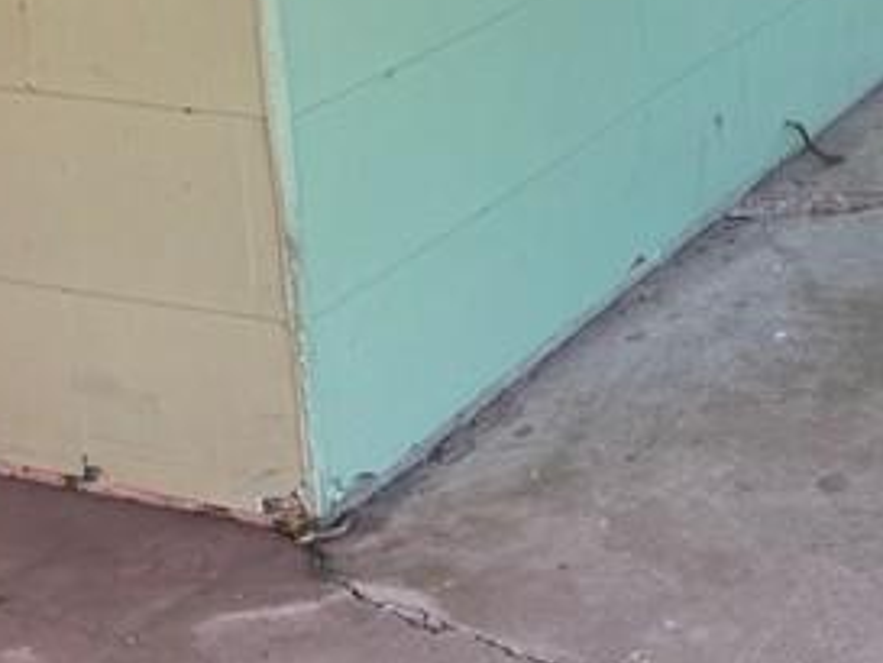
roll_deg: +1.8
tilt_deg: -15.8
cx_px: 993
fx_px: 2297
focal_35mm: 90
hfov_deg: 20.6
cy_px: -103
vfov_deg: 15.9
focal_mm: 6.76
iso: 80
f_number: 1.78
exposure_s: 1/323
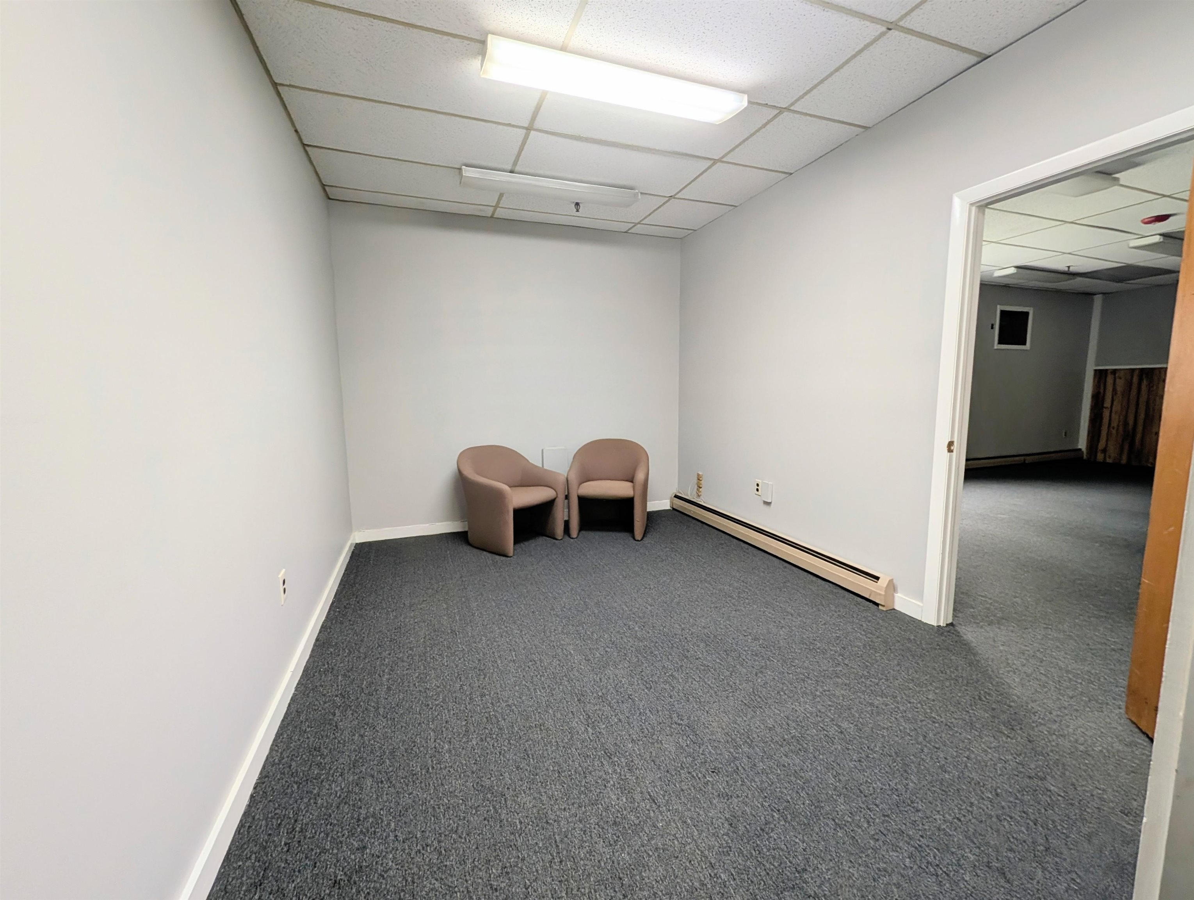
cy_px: 450
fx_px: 415
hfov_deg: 110.4
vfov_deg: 94.7
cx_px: 597
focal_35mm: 12
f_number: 1.7
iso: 72
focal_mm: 2.02
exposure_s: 1/120
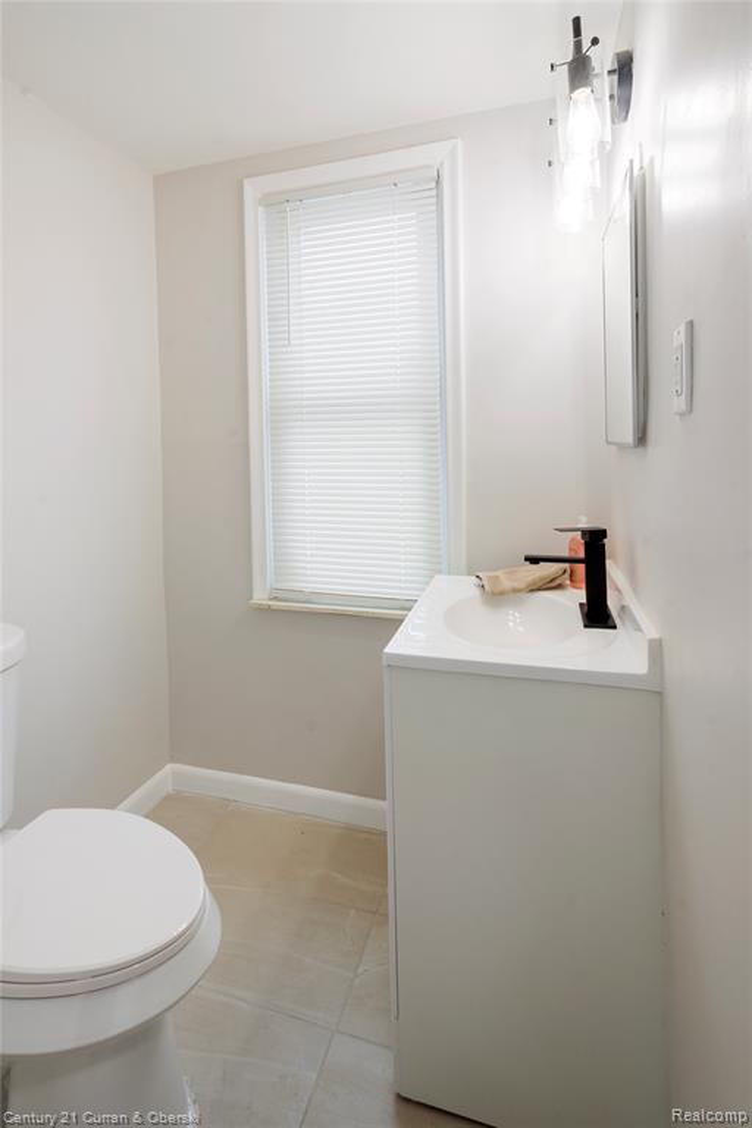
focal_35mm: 15
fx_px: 470
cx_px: 376
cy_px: 564
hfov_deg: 77.3
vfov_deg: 100.4
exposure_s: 1/8
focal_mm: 10
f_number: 11
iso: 400
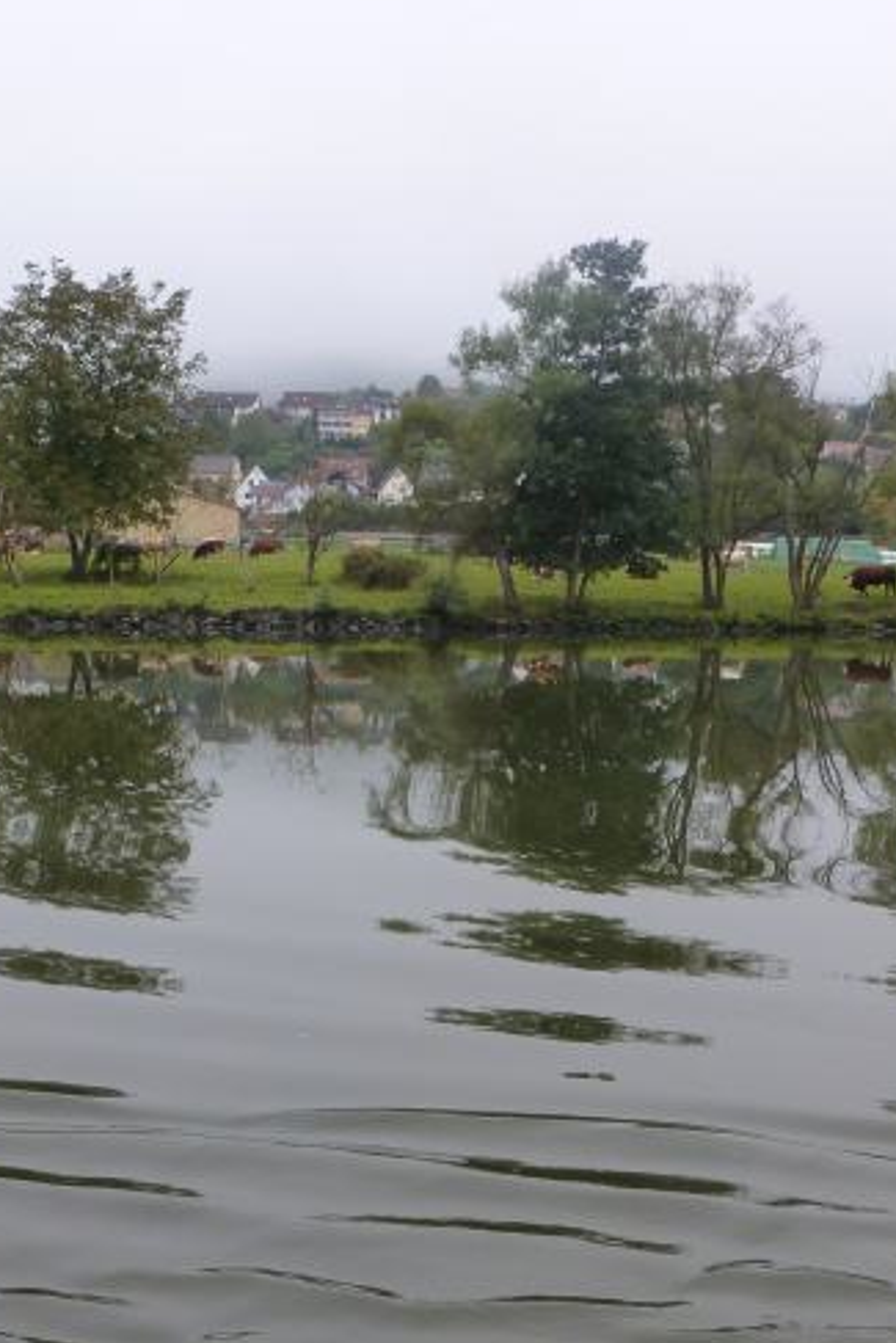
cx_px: 314
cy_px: 739
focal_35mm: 41
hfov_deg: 32.4
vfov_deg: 47.3
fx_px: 1529
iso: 160
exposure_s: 1/320
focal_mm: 4.3
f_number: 4
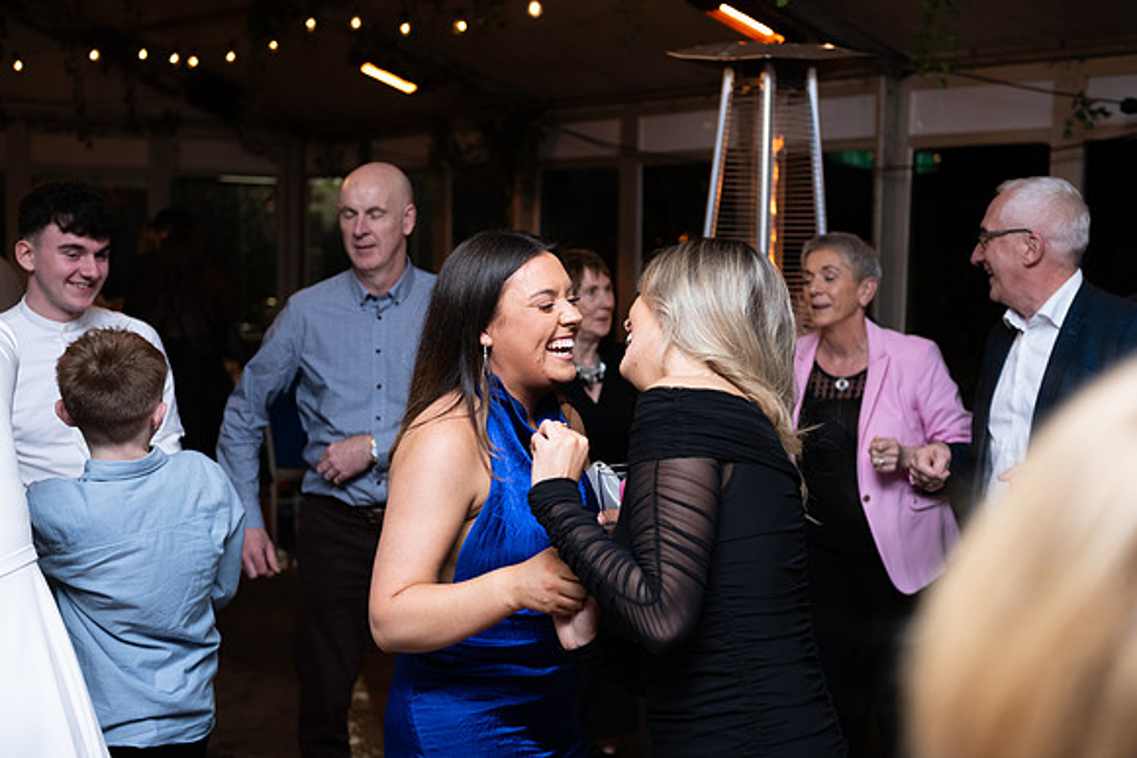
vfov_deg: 24.2
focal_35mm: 56
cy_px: 379
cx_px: 568
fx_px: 1769
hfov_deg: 35.6
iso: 800
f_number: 3.5
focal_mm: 56
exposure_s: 1/160
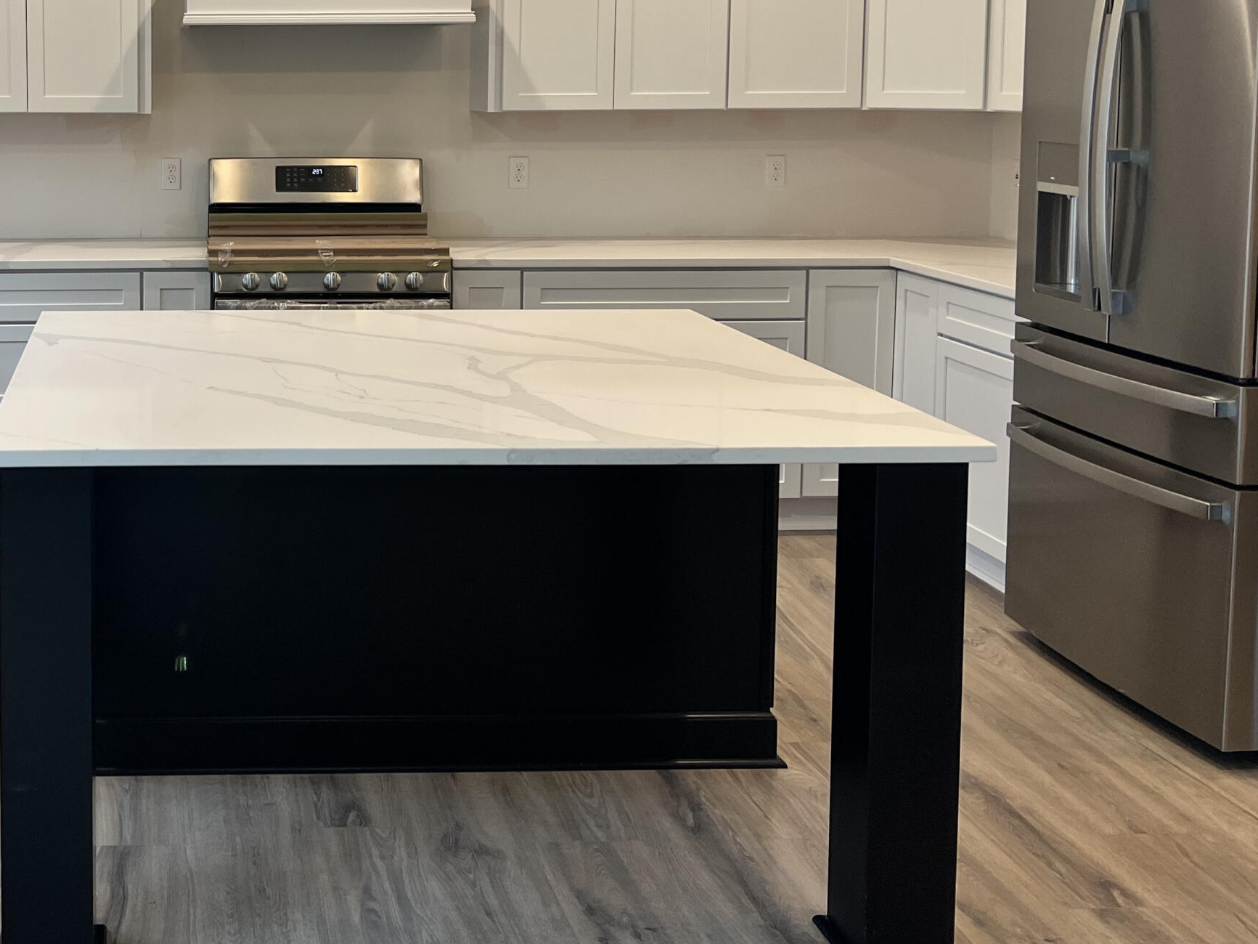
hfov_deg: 39.8
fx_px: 1635
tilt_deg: -5.2
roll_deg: +0.6
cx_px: 192
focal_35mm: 45
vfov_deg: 31.4
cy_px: 190
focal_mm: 5.7
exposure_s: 1/120
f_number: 1.5
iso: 100
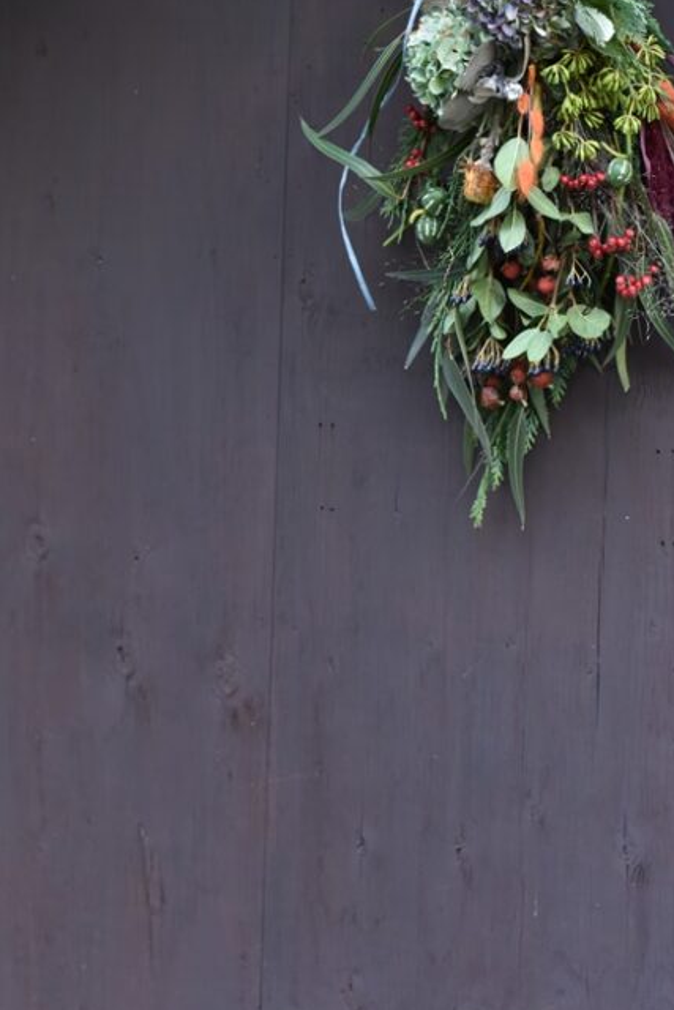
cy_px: 221
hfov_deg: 17.1
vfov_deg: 25.0
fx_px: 2245
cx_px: 361
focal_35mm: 80
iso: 2000
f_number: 4
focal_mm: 50
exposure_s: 1/160
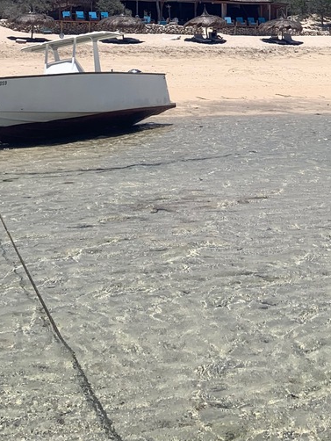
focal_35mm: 69
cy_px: -8
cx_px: 252
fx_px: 879
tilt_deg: +6.3
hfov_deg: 21.1
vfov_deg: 26.5
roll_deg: +1.4
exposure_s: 1/4464
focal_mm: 4.25
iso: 25
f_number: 1.8
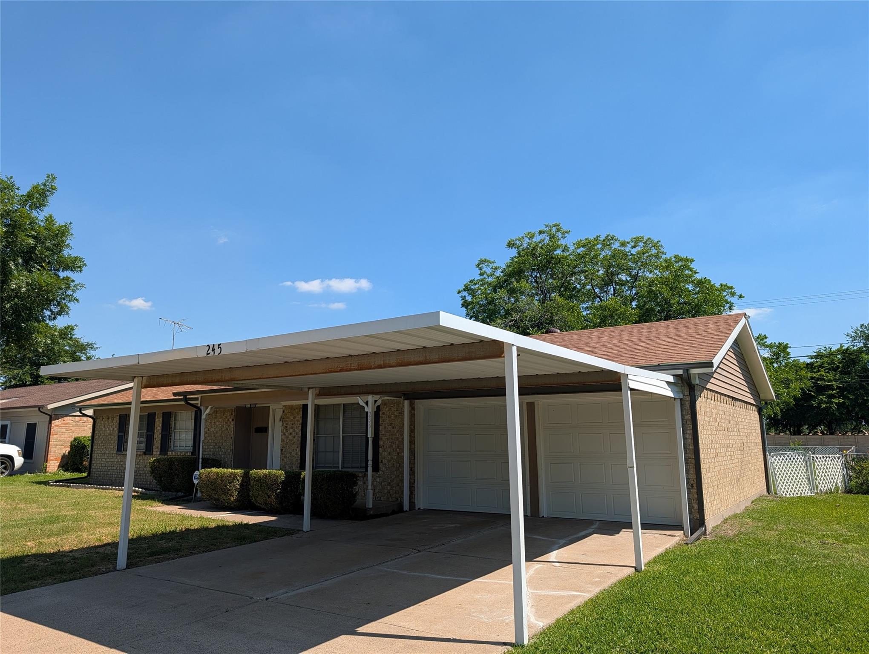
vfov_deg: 56.9
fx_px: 603
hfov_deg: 71.5
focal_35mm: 24
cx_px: 434
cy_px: 327
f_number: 1.68
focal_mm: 6.9
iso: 19
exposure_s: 1/1252
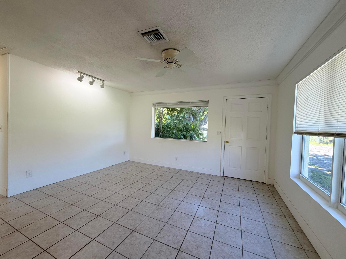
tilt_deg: -1.2
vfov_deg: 85.7
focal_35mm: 14
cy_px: 130
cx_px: 173
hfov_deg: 102.1
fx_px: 140
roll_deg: -1.4
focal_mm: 2.22
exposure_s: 1/120
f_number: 2.2
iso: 160
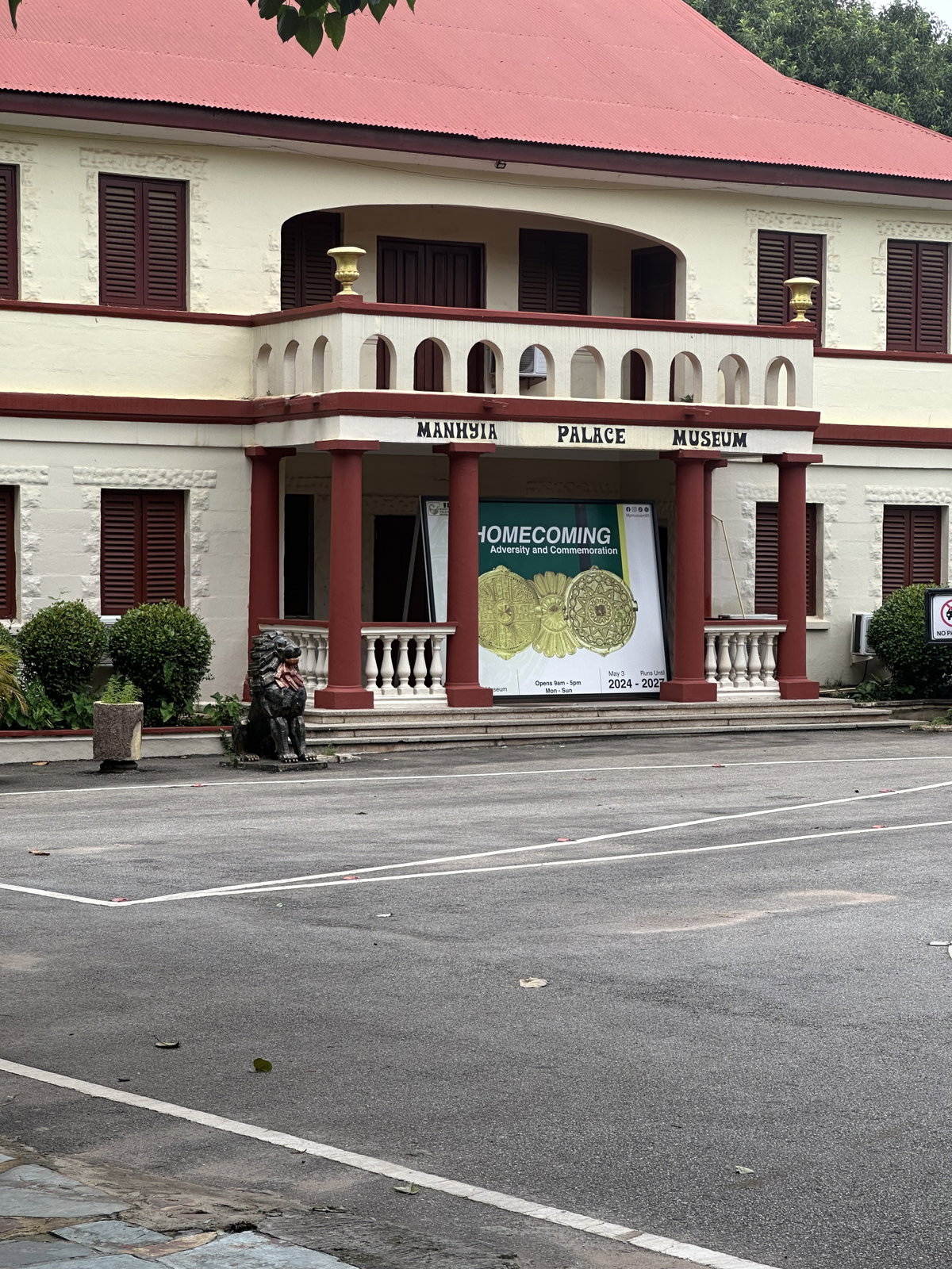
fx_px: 2824
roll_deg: -0.5
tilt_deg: -1.2
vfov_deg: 25.3
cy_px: 634
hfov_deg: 19.1
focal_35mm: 77
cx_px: 476
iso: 32
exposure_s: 1/183
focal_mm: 9
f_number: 2.8
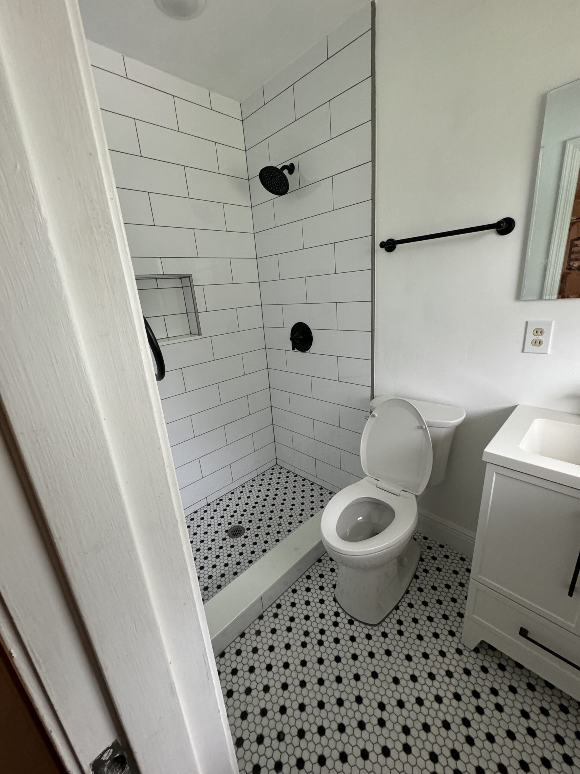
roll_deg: +4.7
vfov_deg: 102.1
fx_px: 313
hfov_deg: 85.7
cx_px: 290
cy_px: 387
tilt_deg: -17.4
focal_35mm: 14
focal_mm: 2.22
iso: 320
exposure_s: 1/120
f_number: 2.2
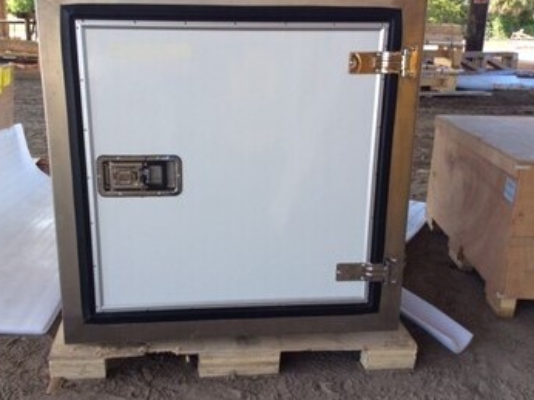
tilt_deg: -16.5
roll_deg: -0.9
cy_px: 199
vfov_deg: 38.6
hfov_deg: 50.1
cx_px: 238
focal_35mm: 37
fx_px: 570
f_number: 2.4
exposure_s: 1/175
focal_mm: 3.3
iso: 32
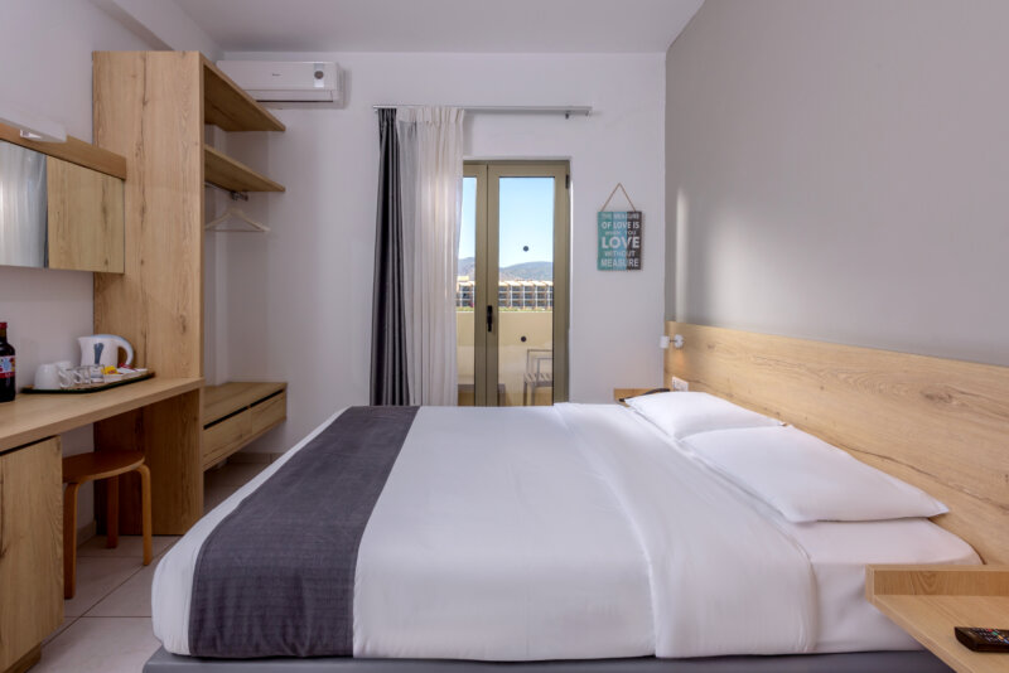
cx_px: 504
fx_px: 477
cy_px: 336
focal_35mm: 17
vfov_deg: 70.5
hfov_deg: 93.3
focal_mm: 17
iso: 200
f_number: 10
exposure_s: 1/160
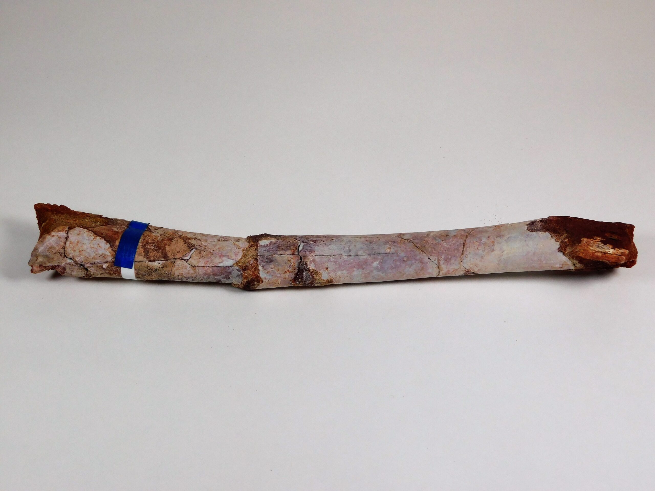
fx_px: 965
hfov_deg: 37.5
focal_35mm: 51
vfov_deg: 28.6
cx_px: 328
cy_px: 246
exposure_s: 1/800
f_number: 3.8
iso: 125
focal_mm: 9
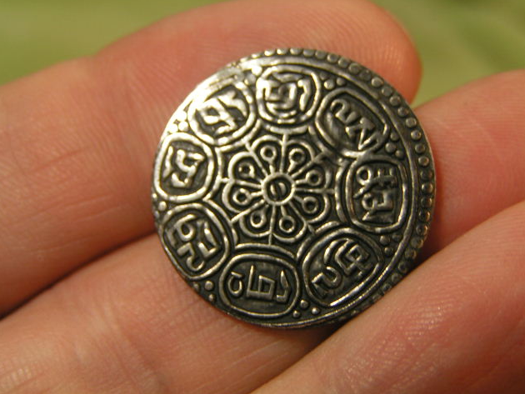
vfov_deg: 22.9
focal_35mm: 64
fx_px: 971
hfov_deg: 30.3
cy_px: 195
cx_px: 264
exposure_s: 1/100
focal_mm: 9.7
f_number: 3.5
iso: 50
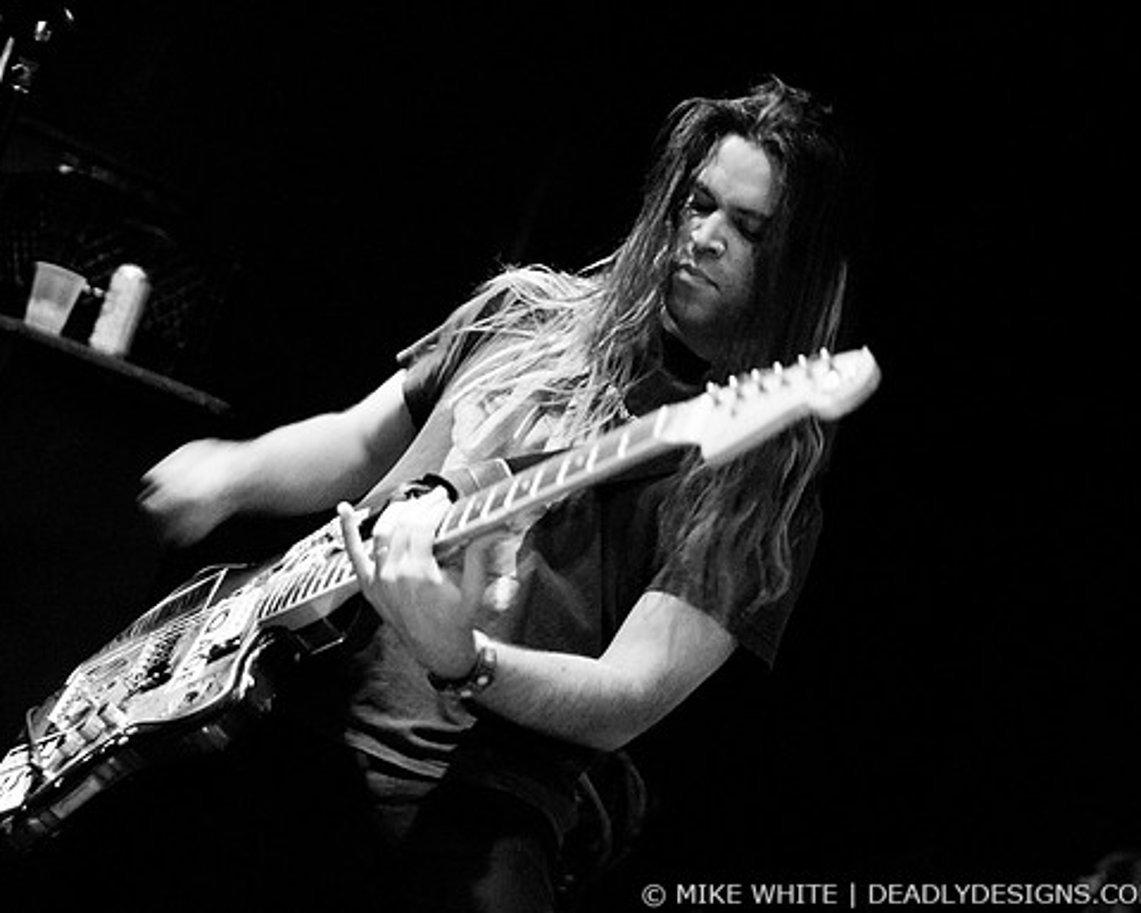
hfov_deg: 36.6
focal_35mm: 51
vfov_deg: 29.7
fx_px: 1722
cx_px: 483
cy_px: 455
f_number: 1.4
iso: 1250
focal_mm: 30
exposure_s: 1/50
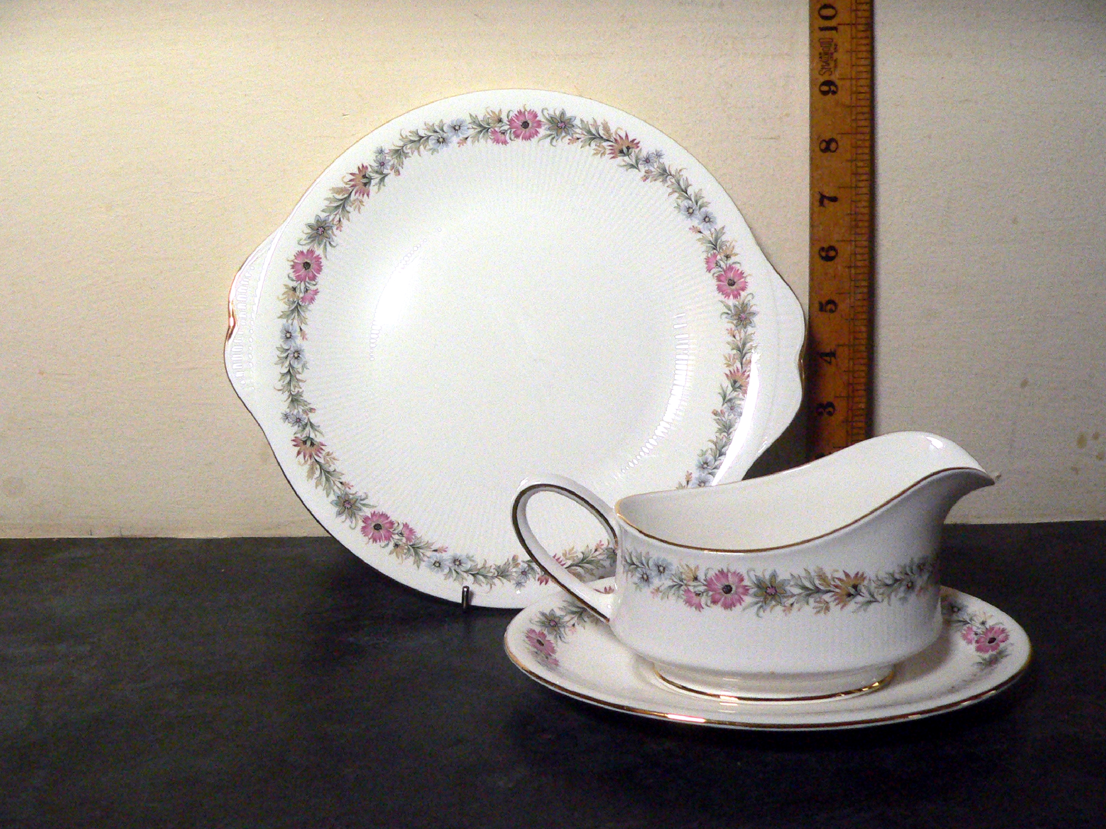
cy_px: 414
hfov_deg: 51.4
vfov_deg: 39.7
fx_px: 1150
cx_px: 553
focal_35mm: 36
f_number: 2.8
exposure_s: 1/50
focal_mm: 6
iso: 400
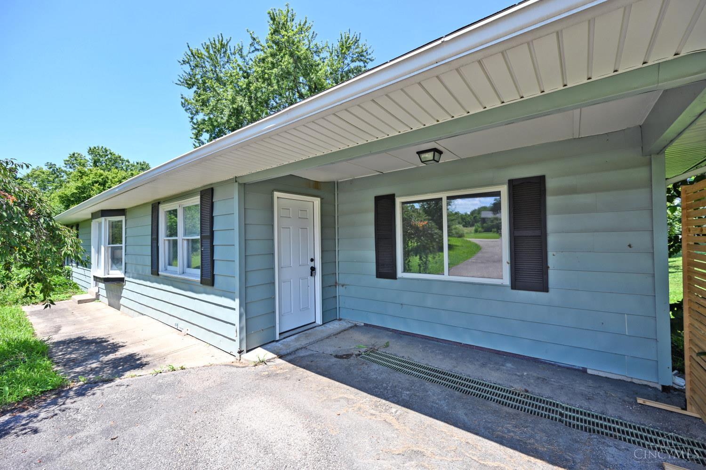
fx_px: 275
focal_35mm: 14
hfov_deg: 104.3
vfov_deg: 81.2
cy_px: 235
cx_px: 353
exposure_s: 1/250
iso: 125
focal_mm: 14
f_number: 5.6
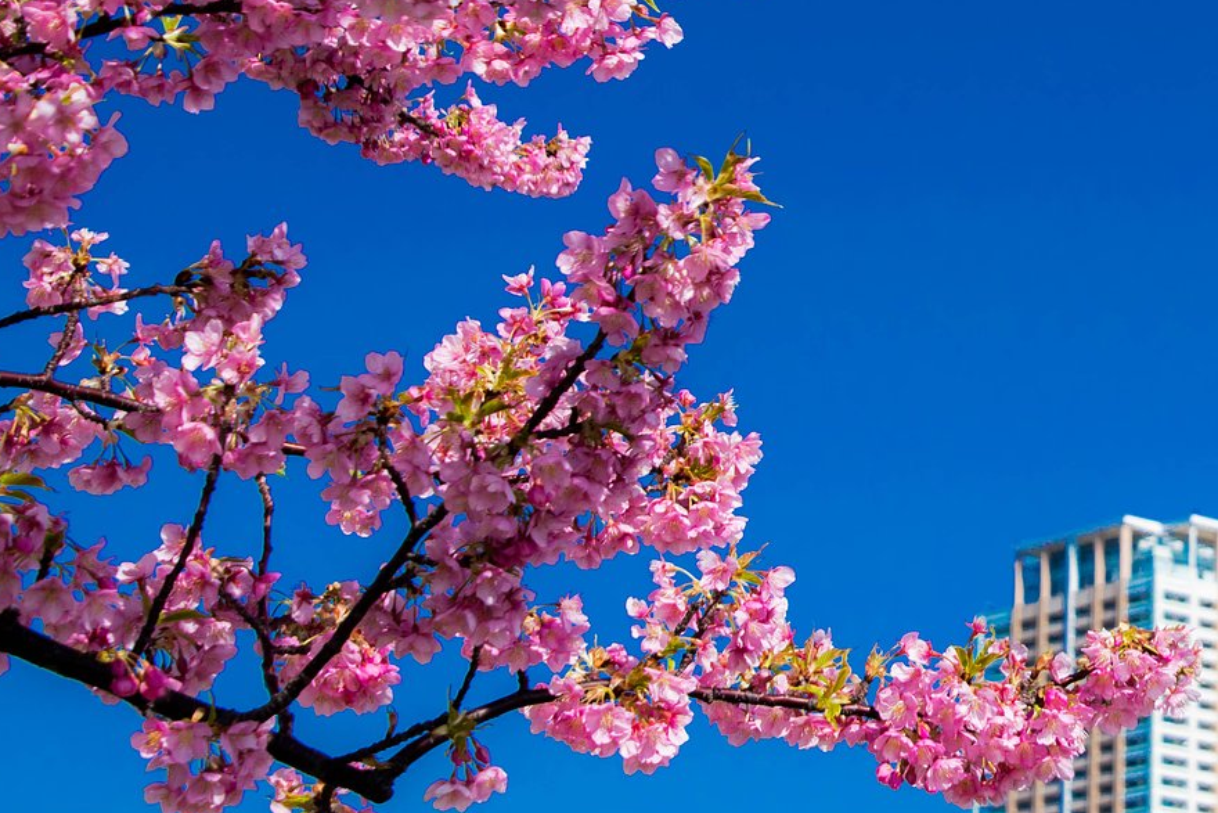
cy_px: 220
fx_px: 4134
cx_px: 1242
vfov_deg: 11.2
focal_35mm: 122
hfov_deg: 16.4
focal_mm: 35
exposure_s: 1/400
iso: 100
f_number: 5.6
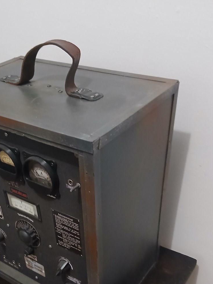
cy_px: 205
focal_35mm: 42
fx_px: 344
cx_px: 77
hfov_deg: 34.1
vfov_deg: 43.7
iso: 500
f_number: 1.8
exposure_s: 1/20
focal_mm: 3.98
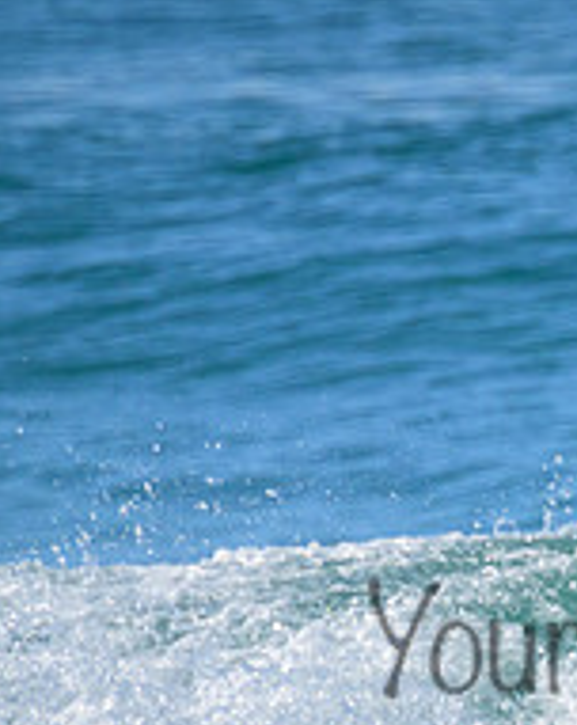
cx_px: 759
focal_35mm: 2285
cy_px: 605
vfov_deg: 0.8
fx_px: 48933
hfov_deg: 0.7
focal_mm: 800
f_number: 11
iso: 2000
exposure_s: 1/1600
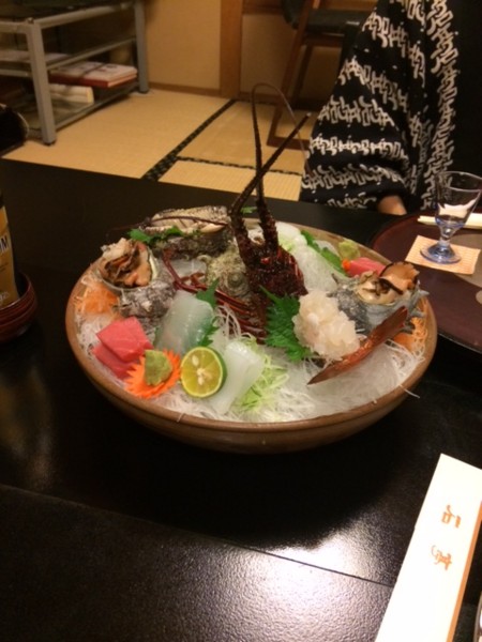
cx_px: 241
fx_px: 538
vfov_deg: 61.7
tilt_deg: -36.3
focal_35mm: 29
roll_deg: -1.8
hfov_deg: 48.2
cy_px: 321
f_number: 2.2
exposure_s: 1/33
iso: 320
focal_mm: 4.15
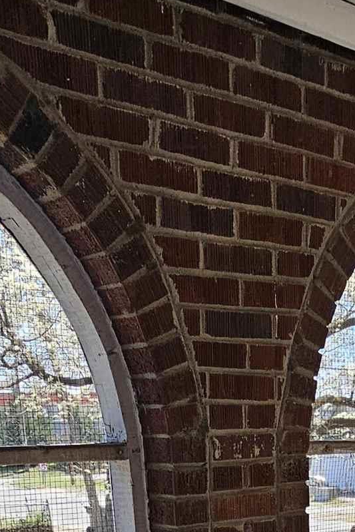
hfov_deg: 25.5
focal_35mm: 52
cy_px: 728
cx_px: 292
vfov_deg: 29.1
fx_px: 769
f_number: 2.2
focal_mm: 2.2
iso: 50
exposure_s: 1/313
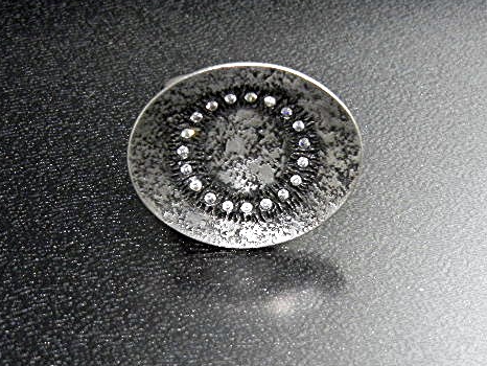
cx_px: 229
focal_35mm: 81
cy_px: 191
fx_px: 1140
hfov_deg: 24.1
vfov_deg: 18.2
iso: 800
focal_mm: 10.6
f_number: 8
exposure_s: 1/30
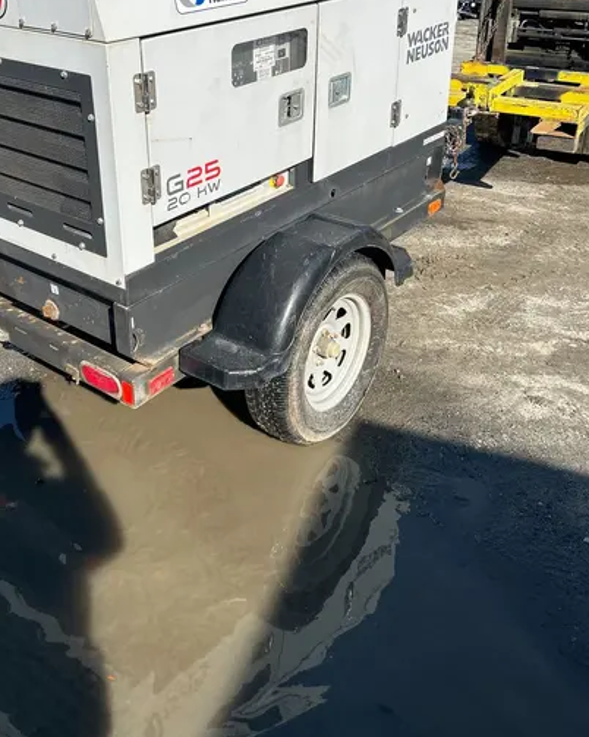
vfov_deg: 47.9
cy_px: 222
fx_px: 807
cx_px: 239
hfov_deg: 40.0
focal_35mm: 37
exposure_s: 1/5076
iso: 50
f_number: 1.5
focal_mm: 5.7
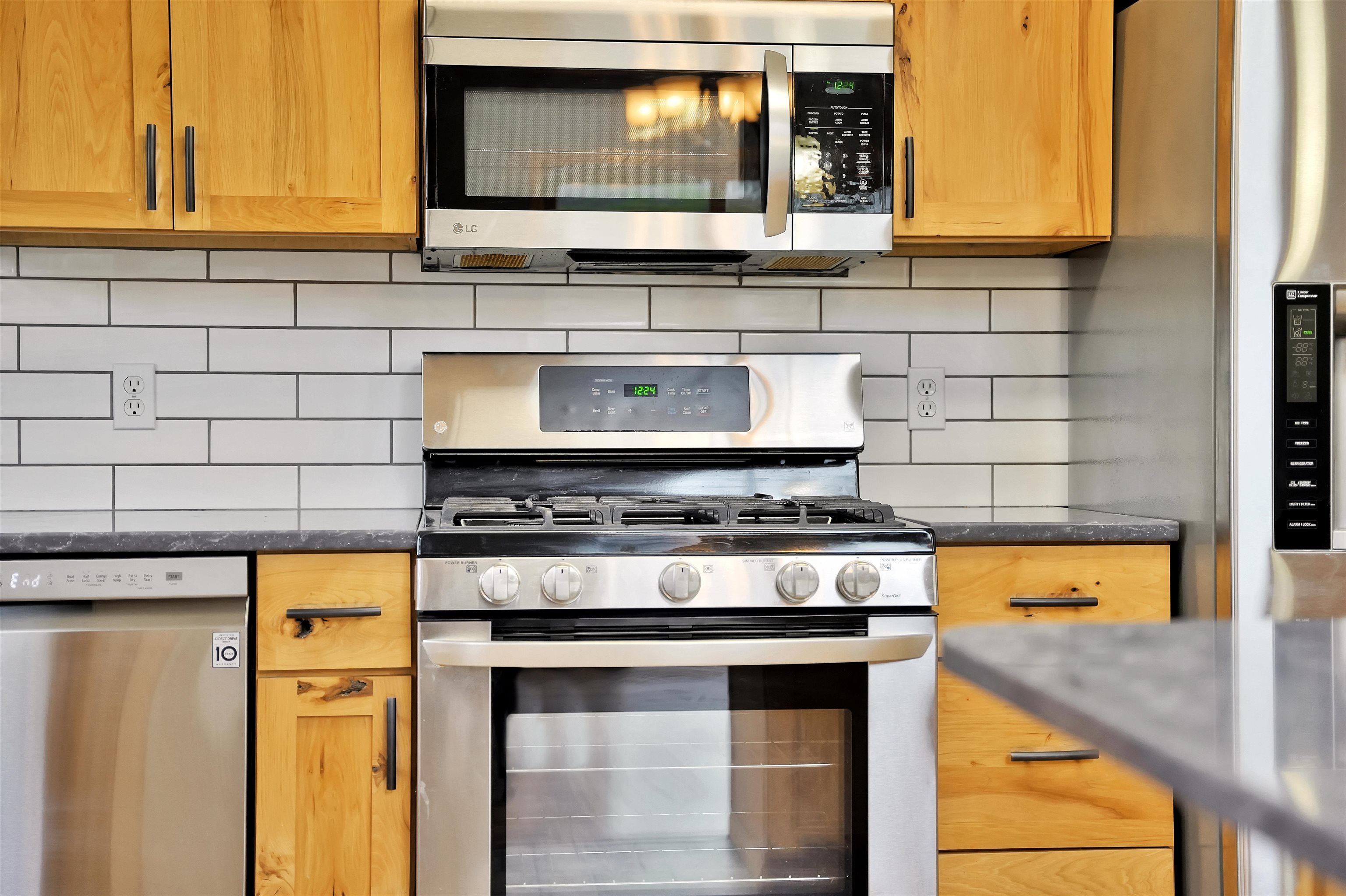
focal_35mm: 54
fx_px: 2030
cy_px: 448
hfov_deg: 36.7
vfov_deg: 24.9
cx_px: 673
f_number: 2.8
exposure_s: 1/1000
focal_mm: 54.3
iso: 2000
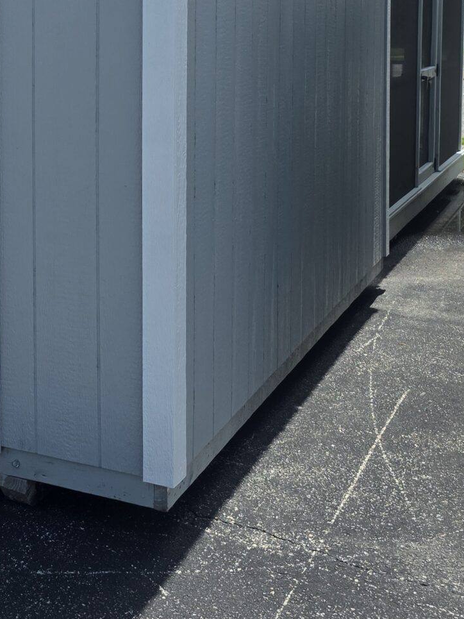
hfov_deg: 22.4
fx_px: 1090
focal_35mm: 61
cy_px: 89
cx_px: -76
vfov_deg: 30.6
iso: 80
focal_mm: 6.3
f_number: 1.7
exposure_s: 1/7061
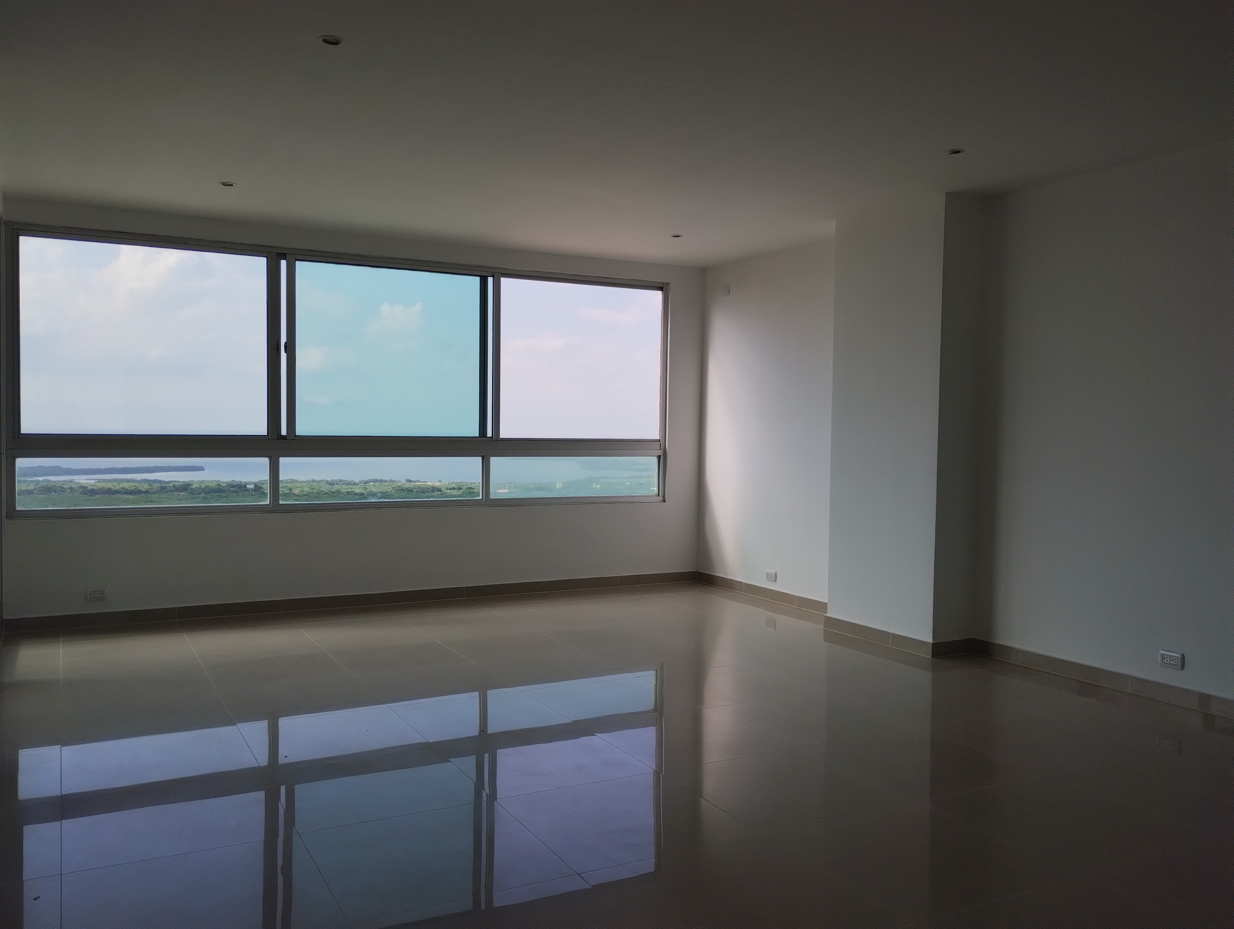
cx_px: 617
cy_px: 464
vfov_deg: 49.9
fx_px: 1000
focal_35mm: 28
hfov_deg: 63.4
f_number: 1.8
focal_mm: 4.27
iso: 100
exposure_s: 1/732
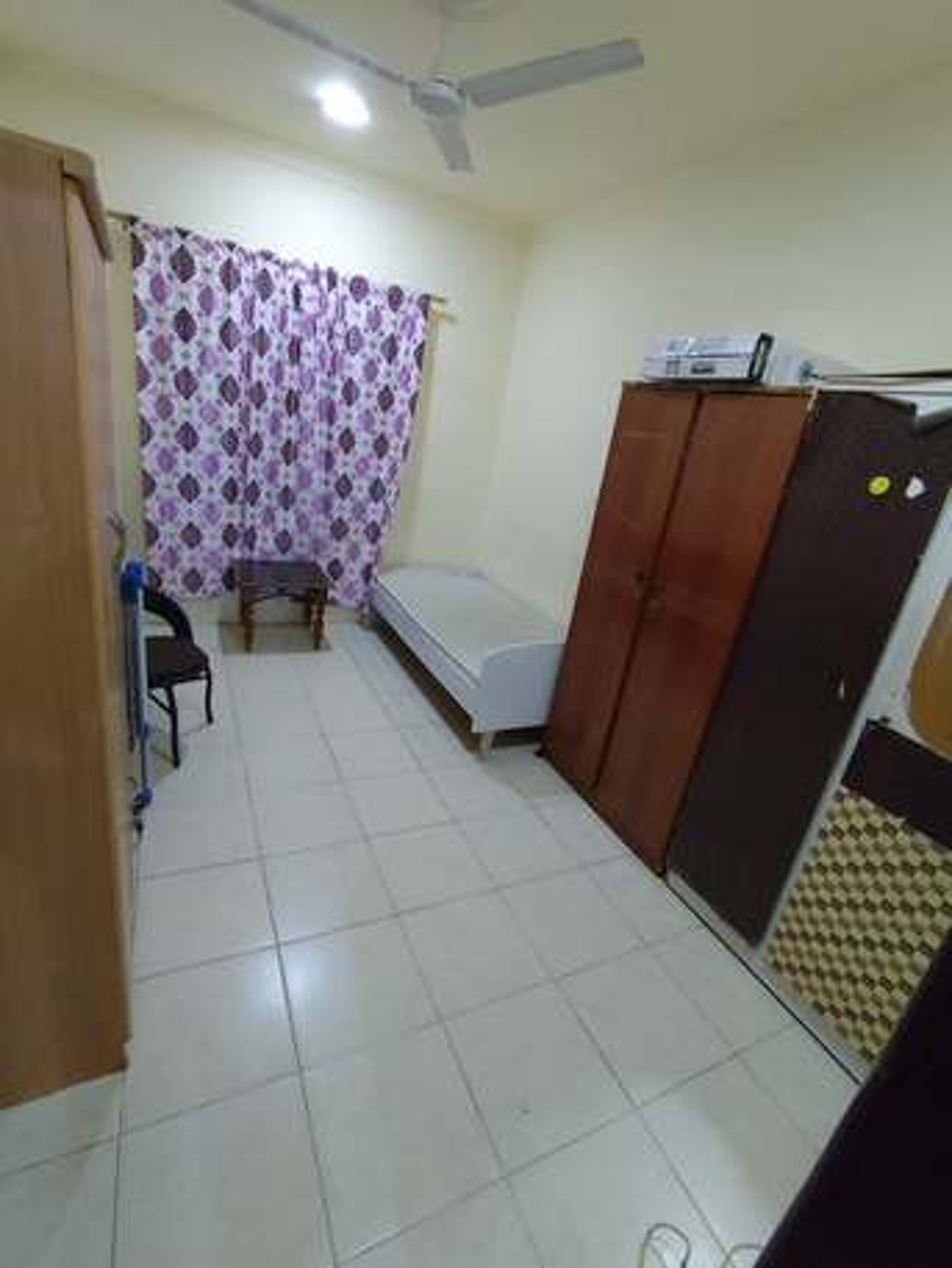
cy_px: 634
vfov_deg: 94.5
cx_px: 476
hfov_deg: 78.1
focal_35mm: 16
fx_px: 586
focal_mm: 1.65
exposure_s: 1/24
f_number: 2.2
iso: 1000
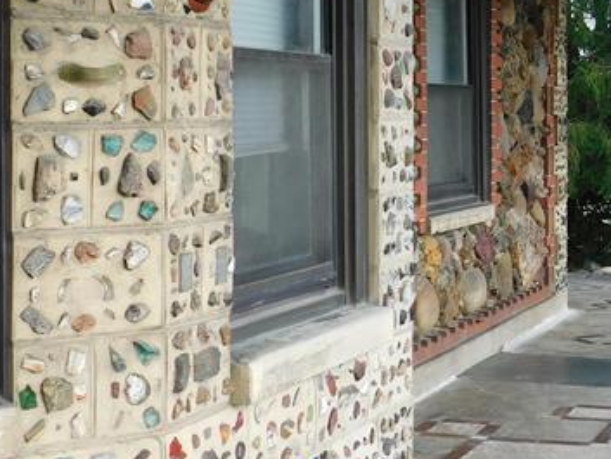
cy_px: 144
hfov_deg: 22.0
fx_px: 1536
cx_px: 542
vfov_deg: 16.9
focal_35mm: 87
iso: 125
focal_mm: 5.3
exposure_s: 1/160
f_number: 3.2
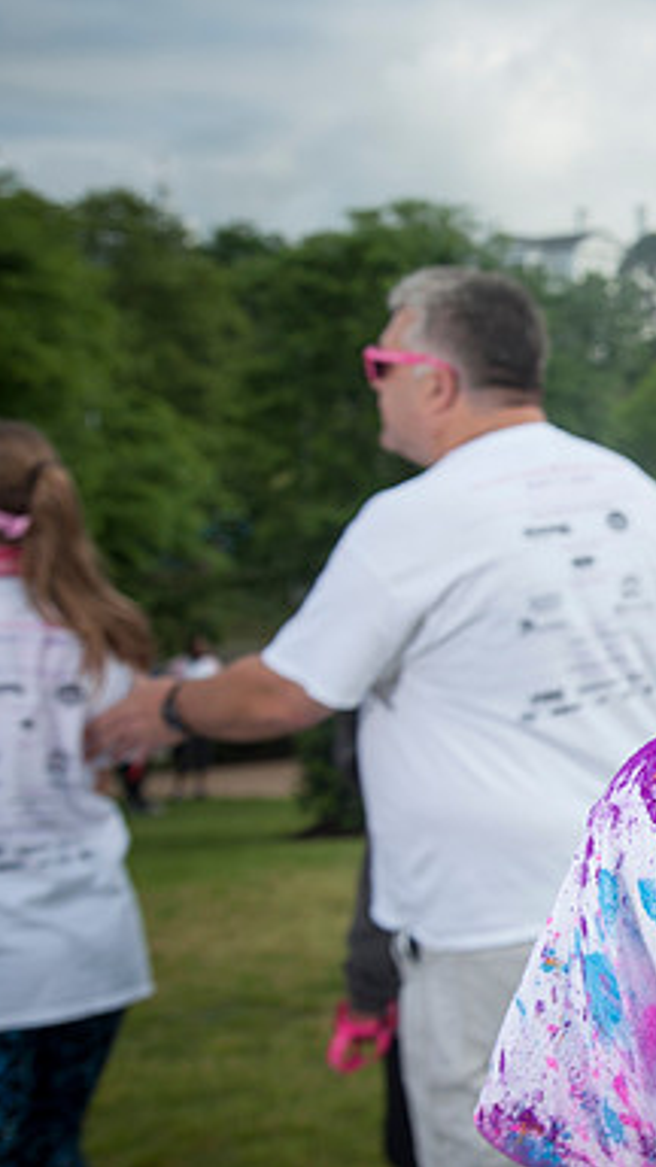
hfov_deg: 14.5
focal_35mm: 79
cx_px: 897
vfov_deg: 26.8
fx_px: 2443
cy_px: 560
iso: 100
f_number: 7.1
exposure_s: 1/250
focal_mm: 46
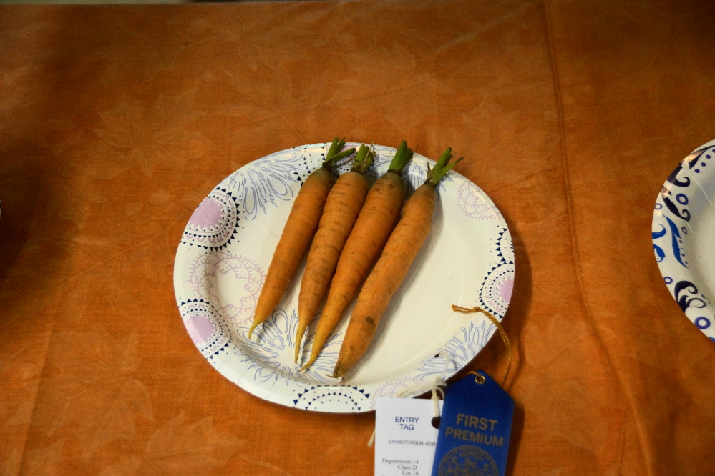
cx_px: 358
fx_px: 1192
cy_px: 238
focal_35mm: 60
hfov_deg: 33.4
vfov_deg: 22.6
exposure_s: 1/60
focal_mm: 40
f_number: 4.5
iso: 1600
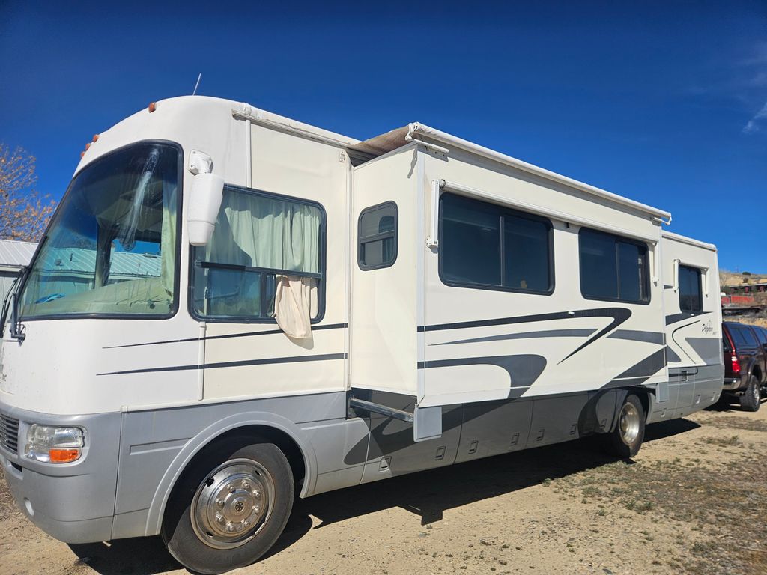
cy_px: 288
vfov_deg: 58.9
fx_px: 510
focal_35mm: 23
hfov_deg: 73.9
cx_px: 384
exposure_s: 1/5020
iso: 25
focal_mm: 5.4
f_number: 1.8
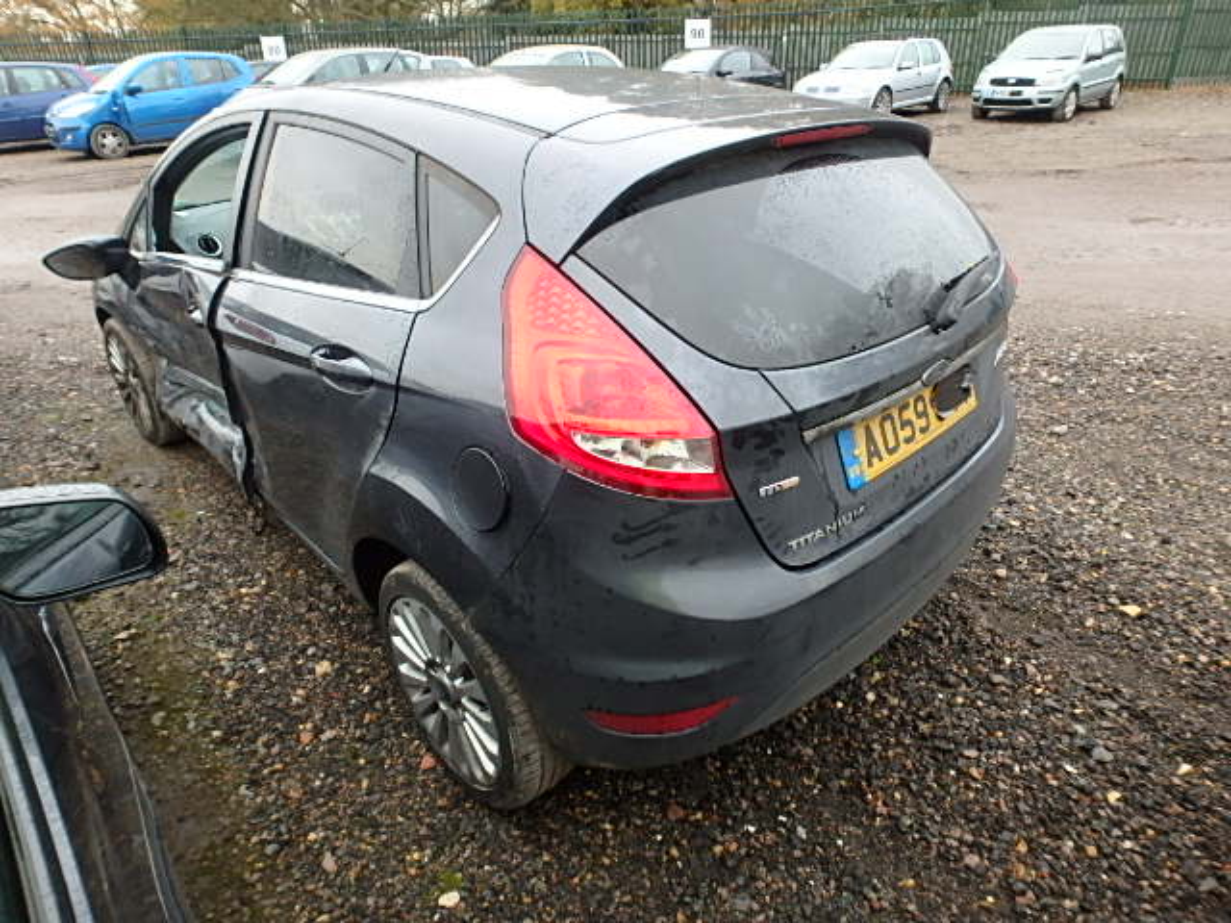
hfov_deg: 79.0
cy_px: 462
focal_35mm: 21
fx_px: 747
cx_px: 616
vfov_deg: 63.4
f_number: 3.5
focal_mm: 3.7
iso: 200
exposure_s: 1/60
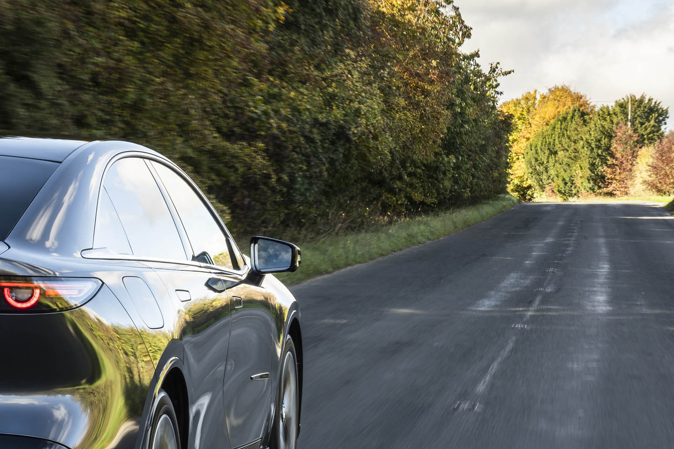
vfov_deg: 11.1
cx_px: -2
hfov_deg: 16.2
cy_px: 218
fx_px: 2321
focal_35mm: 124
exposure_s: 1/25
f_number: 16
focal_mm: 55
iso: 100
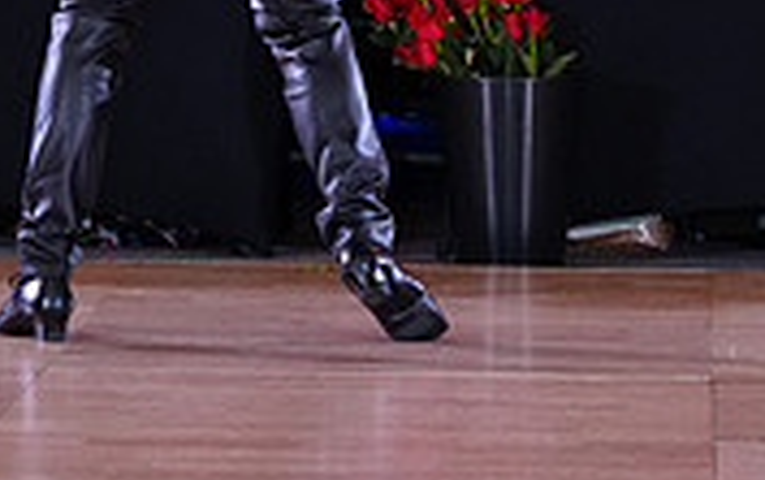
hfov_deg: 6.0
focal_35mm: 351
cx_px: 365
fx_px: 7325
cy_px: -627
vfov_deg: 3.7
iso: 2500
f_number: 4
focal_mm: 105
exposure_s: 1/250
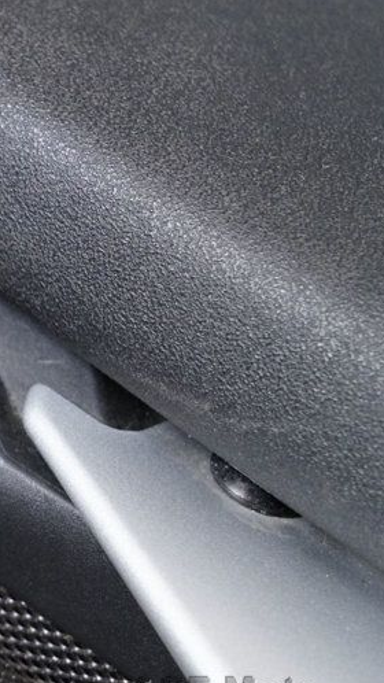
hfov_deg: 5.3
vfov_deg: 9.5
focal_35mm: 226
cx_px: -310
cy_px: 267
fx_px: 4092
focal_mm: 105
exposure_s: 1/60
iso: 5000
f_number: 9
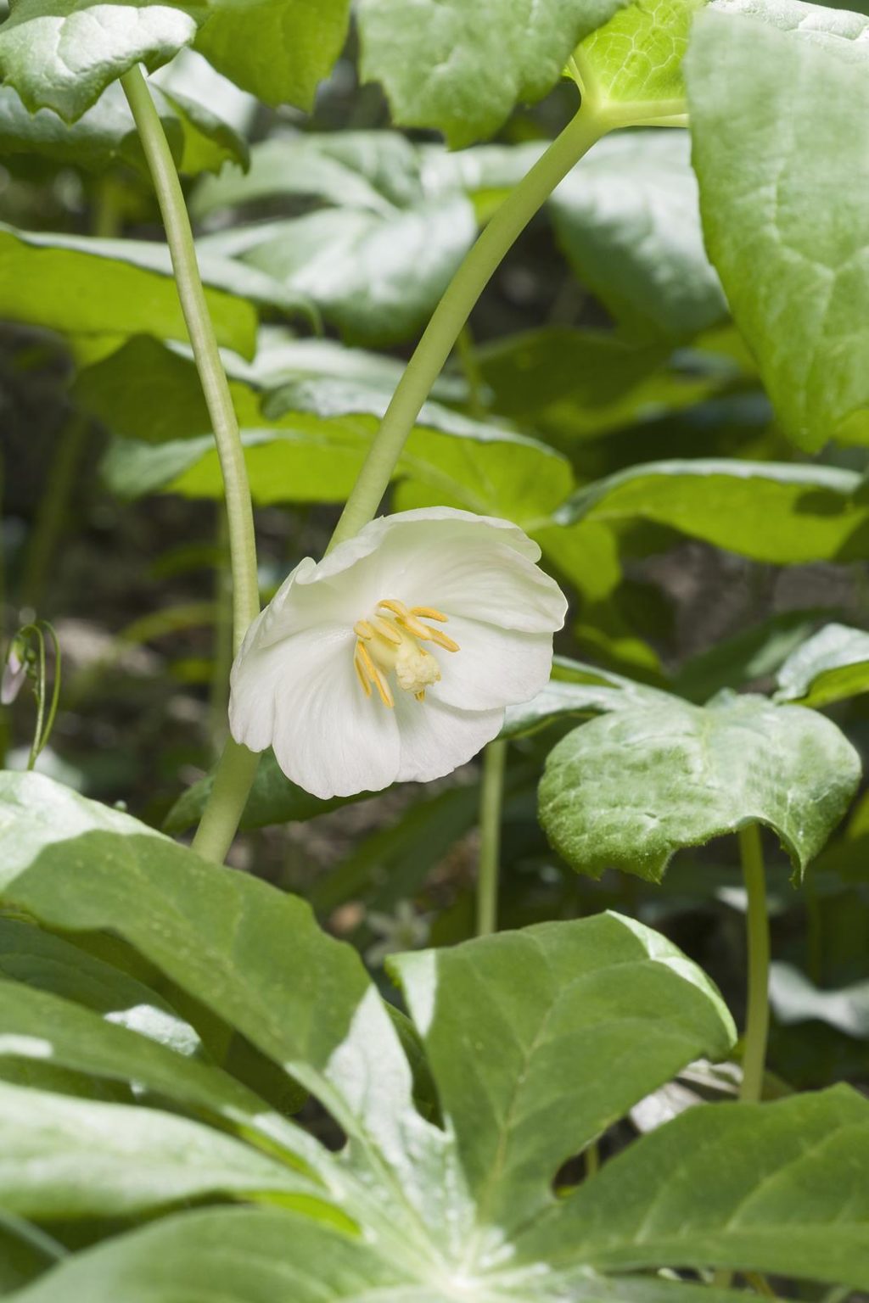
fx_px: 5431
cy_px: 652
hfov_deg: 9.1
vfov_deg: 13.7
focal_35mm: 150
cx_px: 434
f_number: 11
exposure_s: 1/20
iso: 100
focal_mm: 100
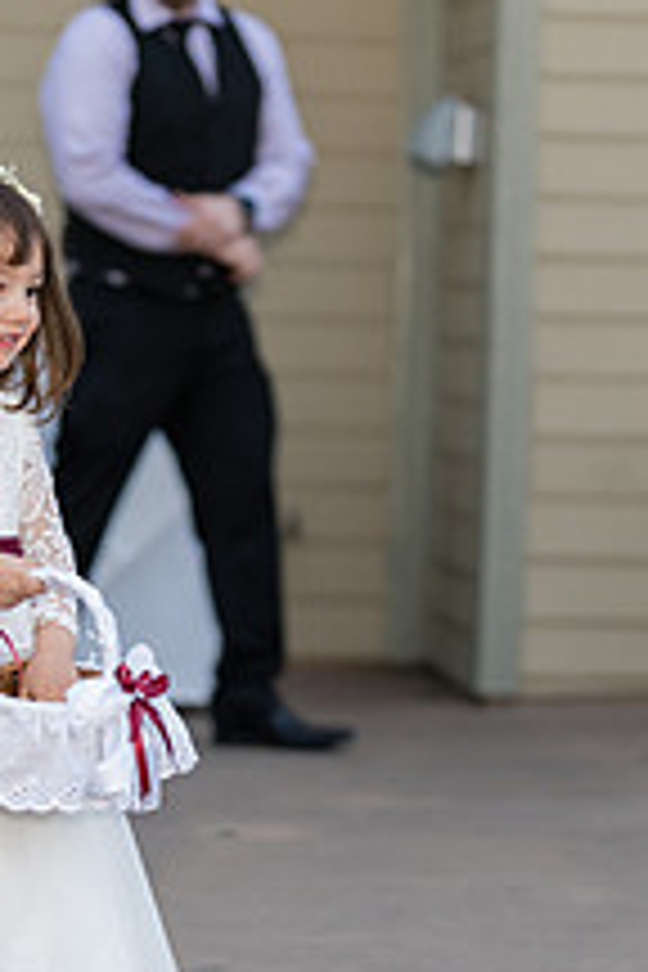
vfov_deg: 15.3
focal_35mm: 134
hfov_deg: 10.2
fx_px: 3618
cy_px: 497
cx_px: 225
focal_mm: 50
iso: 320
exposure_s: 1/250
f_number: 1.2
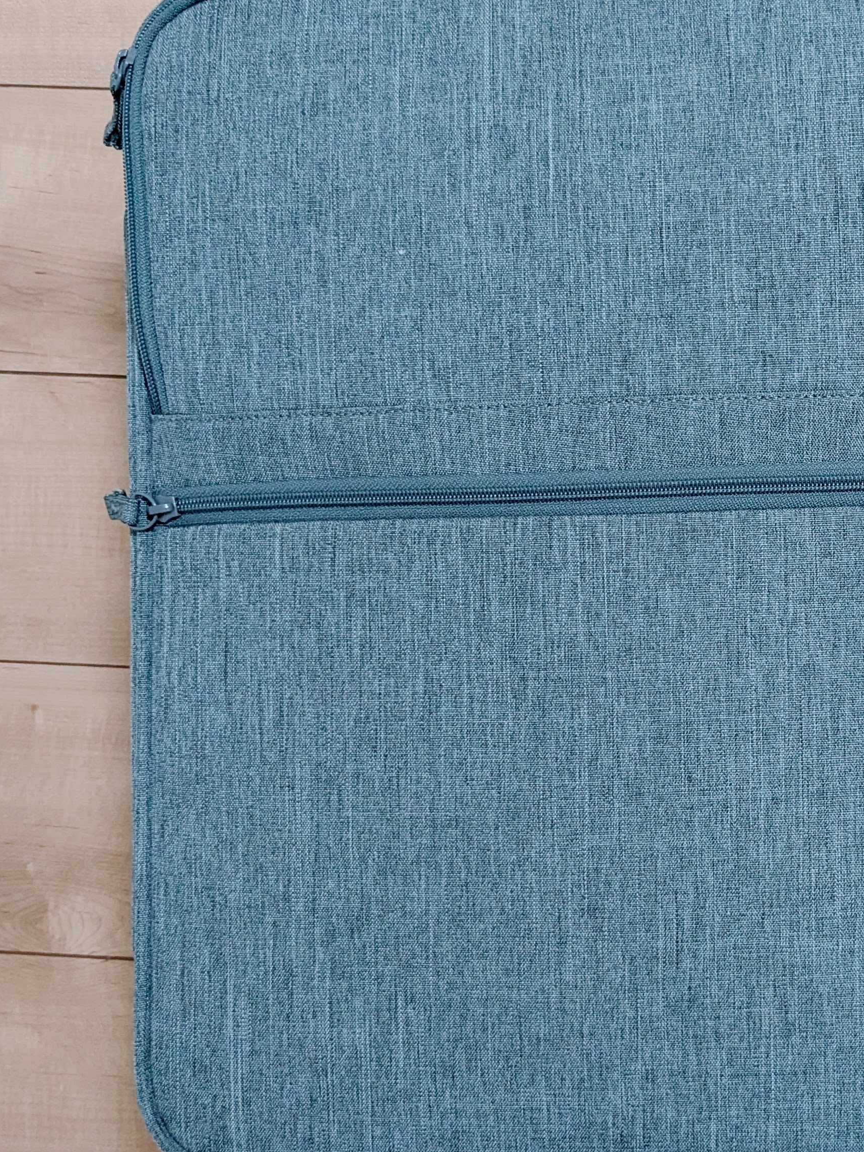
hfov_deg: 29.3
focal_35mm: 48
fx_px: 1597
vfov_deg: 39.6
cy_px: 545
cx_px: 734
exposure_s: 1/25
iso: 213
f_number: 1.73
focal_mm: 4.38
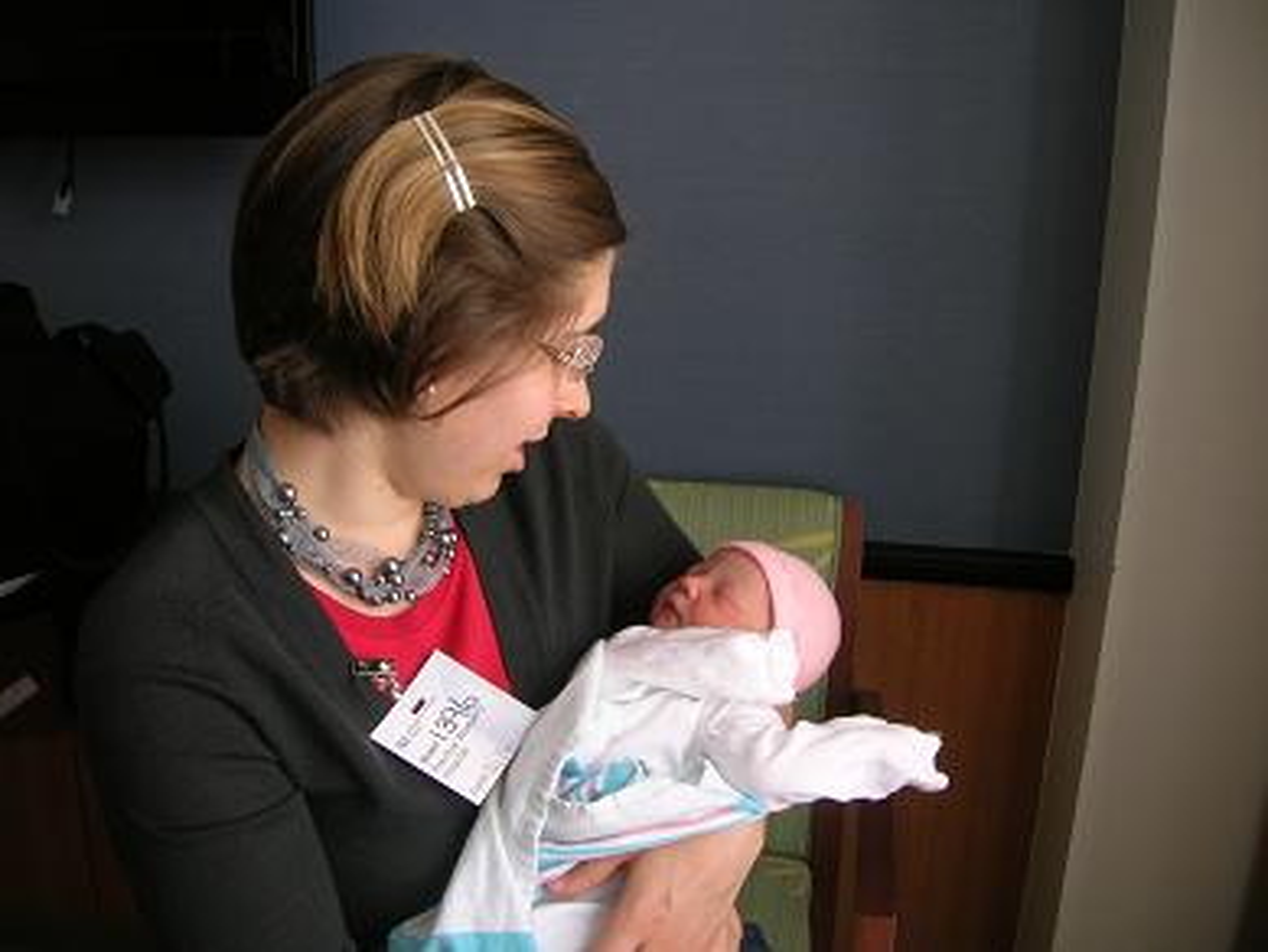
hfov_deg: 53.9
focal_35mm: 34
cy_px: 476
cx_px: 634
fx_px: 1246
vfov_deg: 41.8
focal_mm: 5.7
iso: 50
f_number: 2.9
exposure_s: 1/38.5
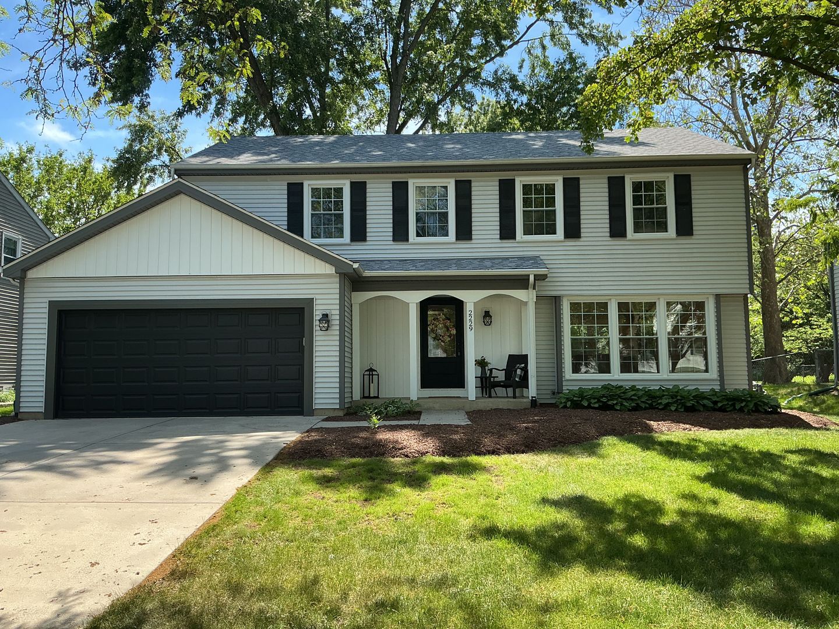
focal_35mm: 29
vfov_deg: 48.2
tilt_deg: +6.0
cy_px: 314
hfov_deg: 61.7
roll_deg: +0.4
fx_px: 703
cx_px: 420
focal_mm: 3
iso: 25
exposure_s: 1/465
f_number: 1.8
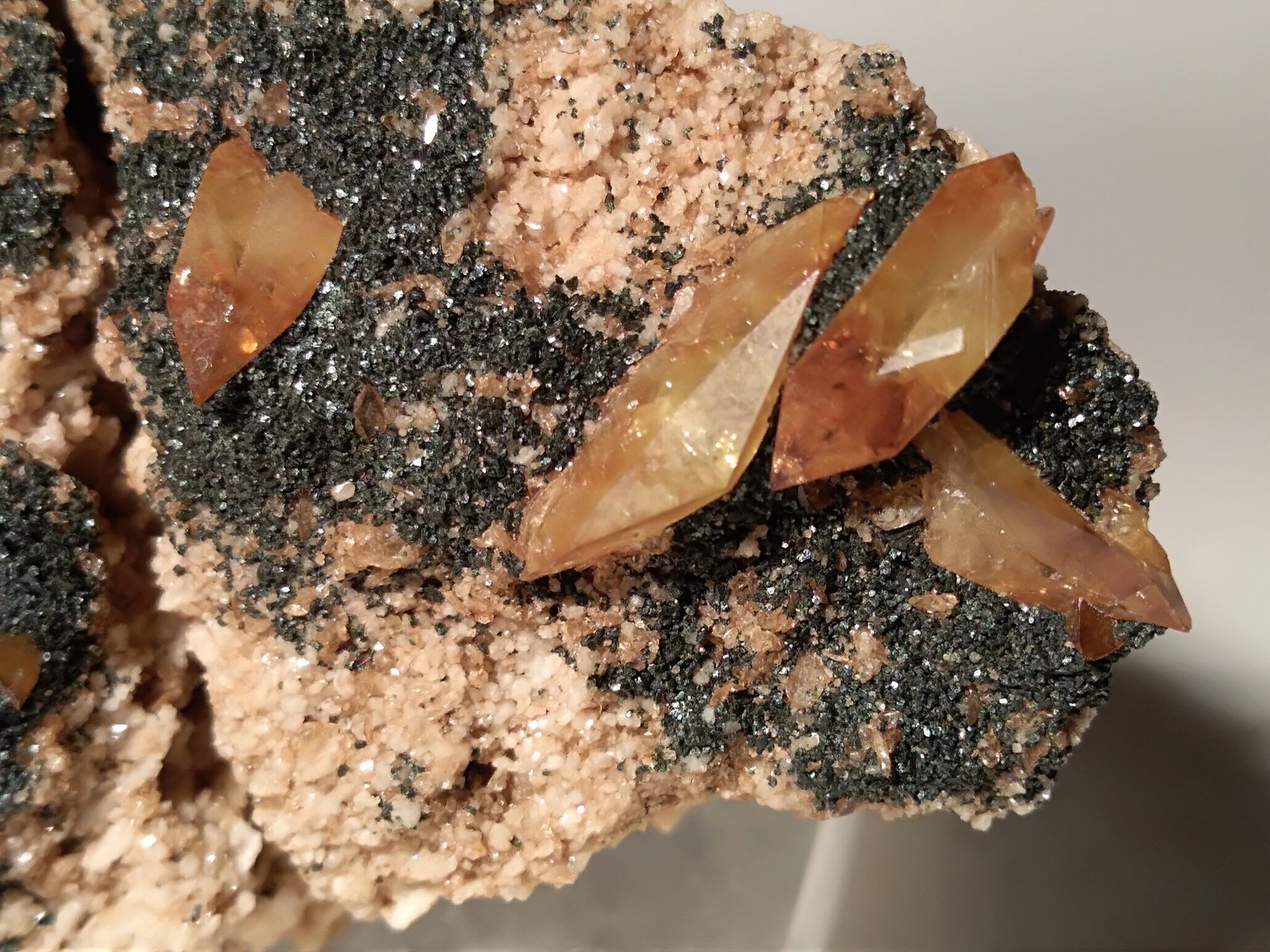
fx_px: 954
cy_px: 476
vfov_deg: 53.1
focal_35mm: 26
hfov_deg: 67.3
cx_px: 635
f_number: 2
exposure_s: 1/102
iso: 100
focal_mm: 3.54
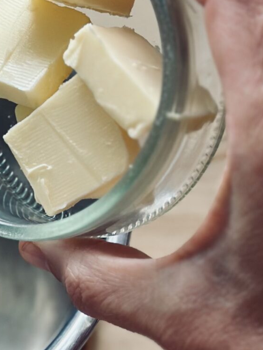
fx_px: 1671
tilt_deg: -59.8
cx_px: -171
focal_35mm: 165
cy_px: 65
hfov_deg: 8.7
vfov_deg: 11.9
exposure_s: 1/129
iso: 125
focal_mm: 6.86
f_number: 1.78
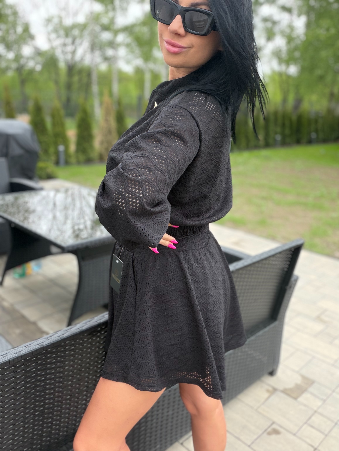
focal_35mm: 30
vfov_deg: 60.0
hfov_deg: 46.8
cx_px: 170
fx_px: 392
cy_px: 226
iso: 64
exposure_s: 1/131
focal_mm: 2.71
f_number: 1.9
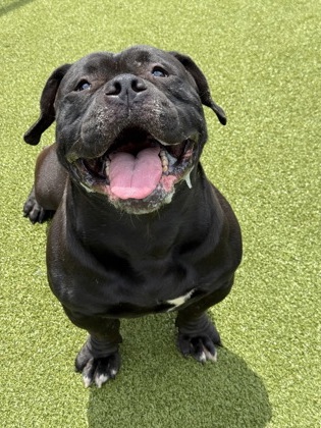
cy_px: 214
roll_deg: +4.1
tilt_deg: -38.6
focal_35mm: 48
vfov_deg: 39.7
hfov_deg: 30.3
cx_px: 160
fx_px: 593
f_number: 1.78
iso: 100
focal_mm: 6.76
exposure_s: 1/2415
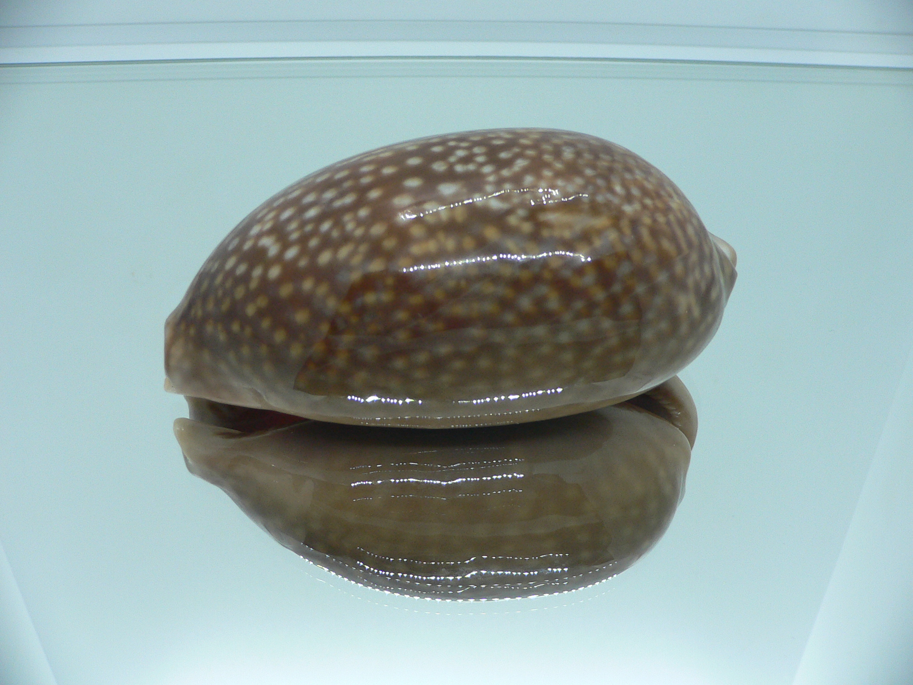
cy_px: 342
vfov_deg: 40.7
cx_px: 456
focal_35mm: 35
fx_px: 923
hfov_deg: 52.6
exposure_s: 1/60
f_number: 2.8
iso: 150
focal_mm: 4.6
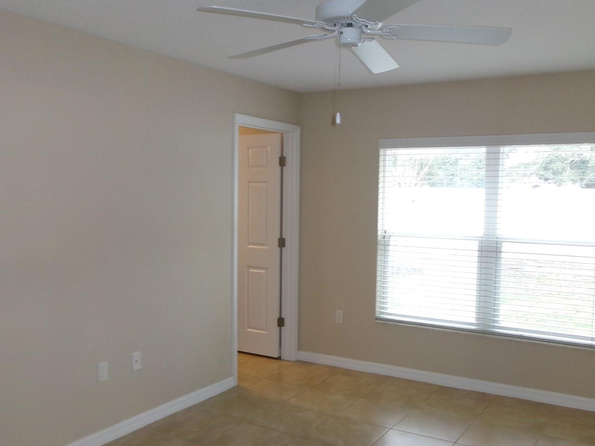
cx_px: 305
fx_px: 602
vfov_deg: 40.7
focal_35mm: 35
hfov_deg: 52.6
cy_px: 242
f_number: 3.9
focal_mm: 5.1
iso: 278
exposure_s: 1/34
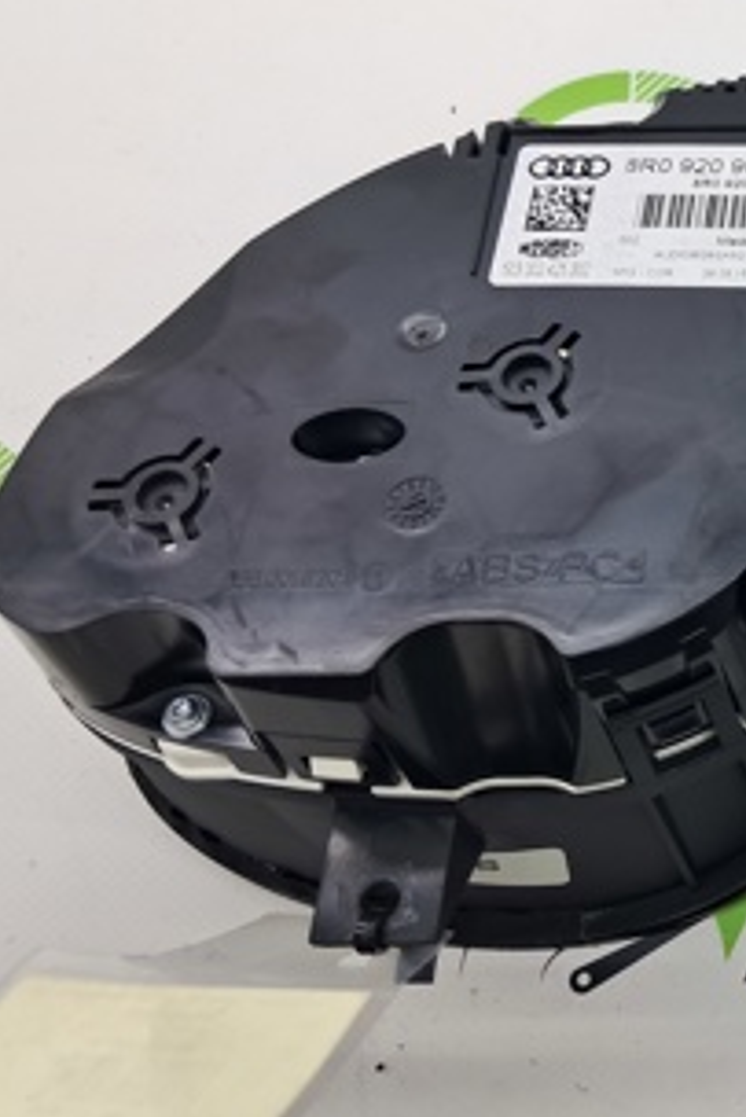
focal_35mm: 59
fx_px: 1832
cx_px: 1113
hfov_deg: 20.0
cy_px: 531
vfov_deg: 33.9
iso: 50
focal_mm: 4
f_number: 1.8
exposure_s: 1/100
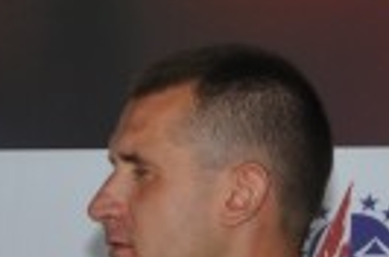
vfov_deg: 2.4
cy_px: 526
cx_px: 108
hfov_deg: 3.7
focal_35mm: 565
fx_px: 6091
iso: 200
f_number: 13
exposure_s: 1/200
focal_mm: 50
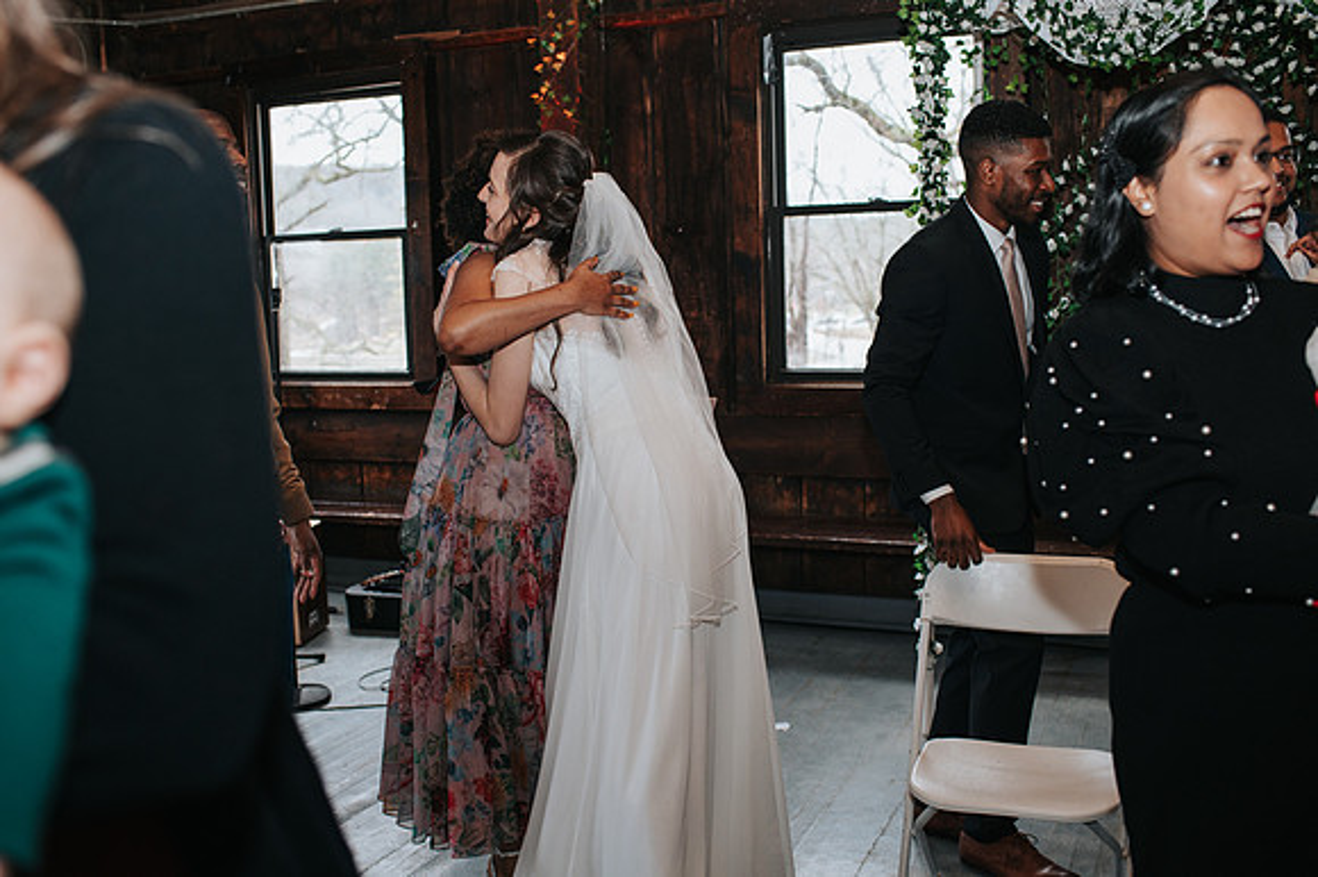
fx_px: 1281
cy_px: 438
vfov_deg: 37.8
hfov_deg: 54.5
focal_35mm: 35
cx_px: 659
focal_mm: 35
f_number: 3.2
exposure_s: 1/200
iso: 1000
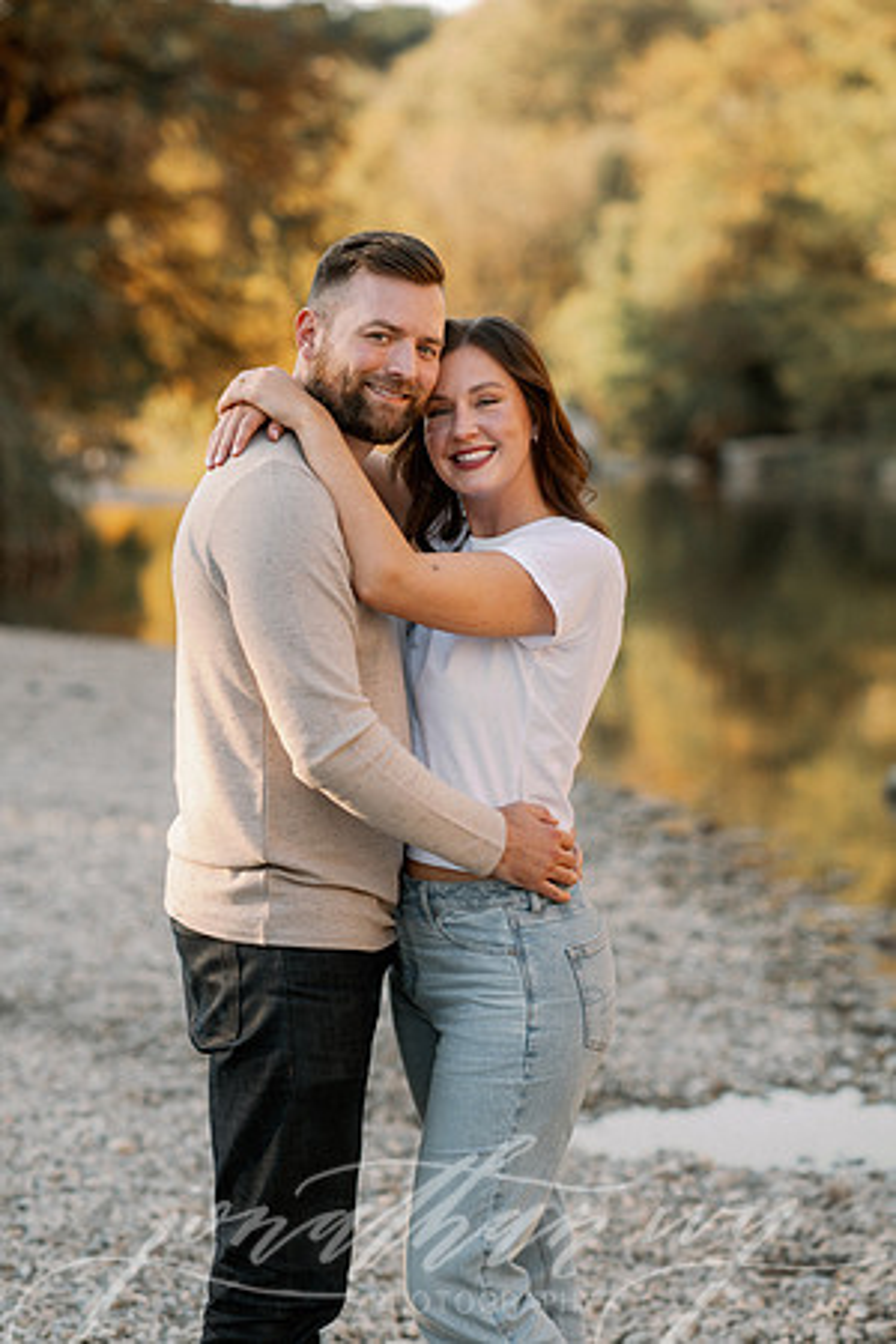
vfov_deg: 23.9
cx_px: 448
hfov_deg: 16.1
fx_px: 3173
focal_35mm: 85
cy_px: 672
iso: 160
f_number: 2.8
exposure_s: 1/320
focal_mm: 85
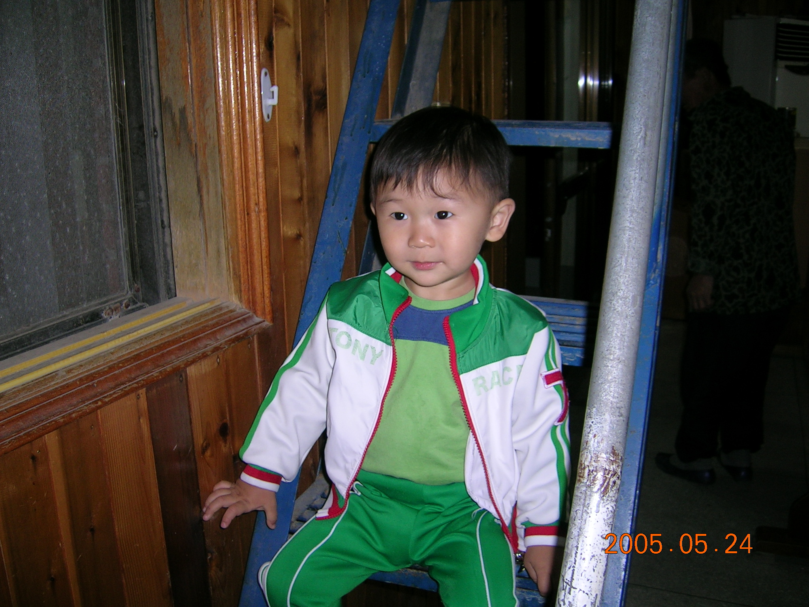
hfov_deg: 52.6
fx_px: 818
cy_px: 304
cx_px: 404
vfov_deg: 40.7
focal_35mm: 35
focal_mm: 5.4
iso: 50
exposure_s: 1/60.1
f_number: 2.8
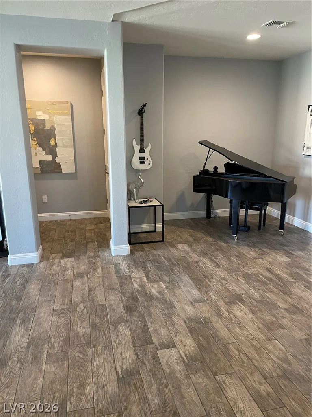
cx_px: 156
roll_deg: -0.1
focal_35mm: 26
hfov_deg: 53.1
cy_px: 208
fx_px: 312
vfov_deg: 67.3
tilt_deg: -14.1
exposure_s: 1/60
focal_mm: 4.2
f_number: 1.6
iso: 250
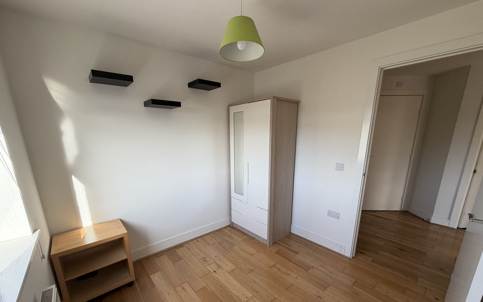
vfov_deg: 74.0
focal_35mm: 15
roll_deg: +0.2
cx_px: 243
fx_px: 197
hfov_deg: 101.5
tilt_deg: -13.2
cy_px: 181
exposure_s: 1/121
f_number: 2.2
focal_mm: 2.22
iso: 64
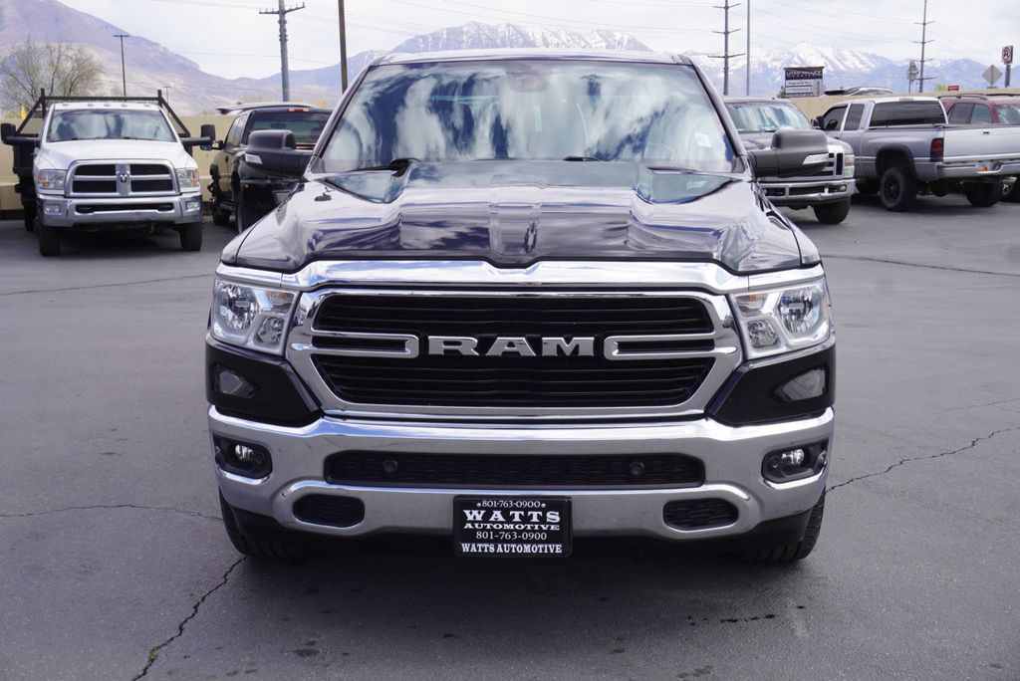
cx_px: 510
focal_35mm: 40
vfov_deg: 33.1
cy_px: 340
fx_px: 1148
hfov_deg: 47.9
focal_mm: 27
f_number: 9
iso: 100
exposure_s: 1/125
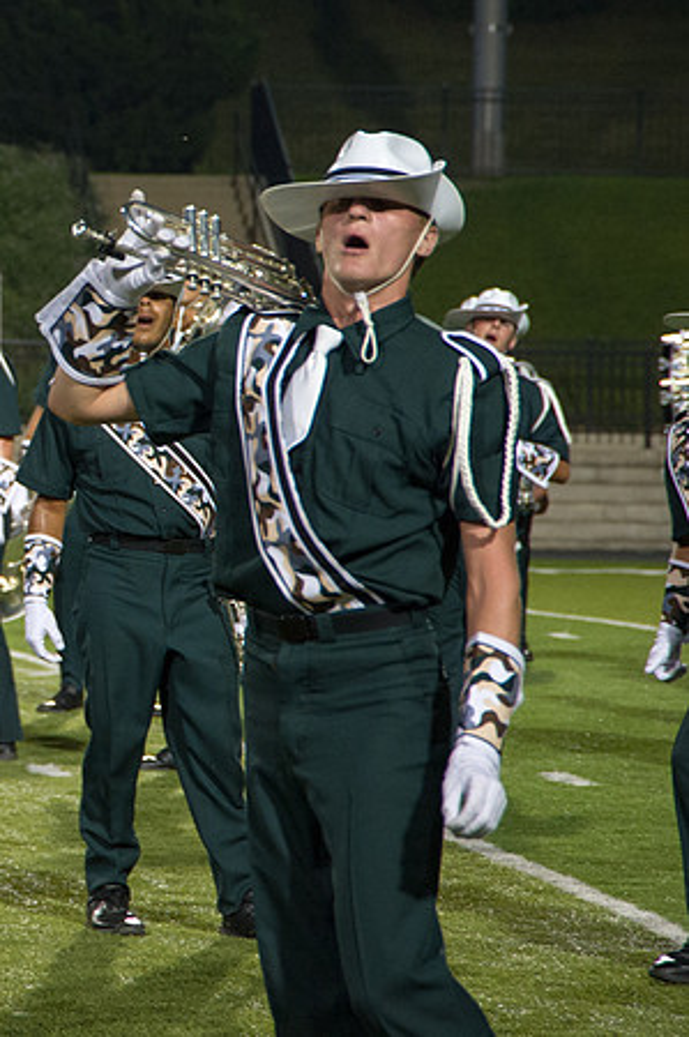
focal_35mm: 197
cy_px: 382
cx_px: -207
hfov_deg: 6.9
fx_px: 5678
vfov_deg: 10.4
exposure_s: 1/160
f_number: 5.6
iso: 2500
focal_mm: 102
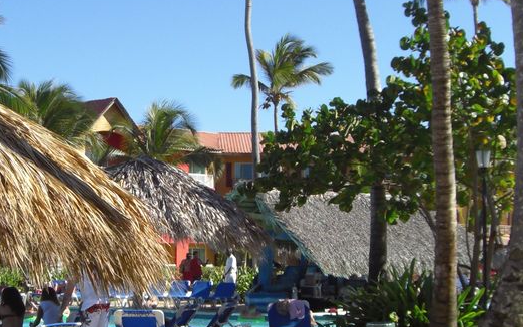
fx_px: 1126
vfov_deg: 16.5
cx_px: 157
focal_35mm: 79
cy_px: 178
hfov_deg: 26.0
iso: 64
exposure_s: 1/800
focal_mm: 6.2
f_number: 2.7
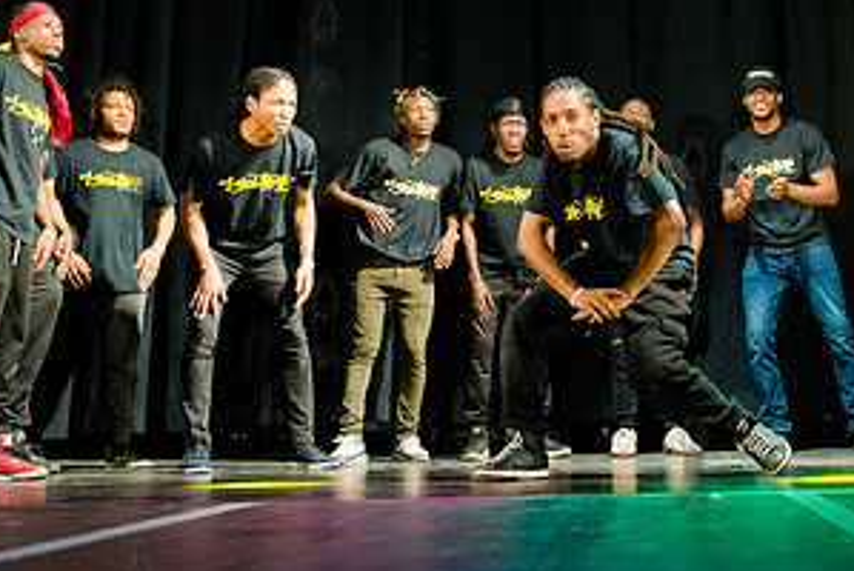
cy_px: 181
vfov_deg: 22.6
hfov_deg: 32.4
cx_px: 691
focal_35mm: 60
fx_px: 1425
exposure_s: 1/1000
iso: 4000
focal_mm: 29
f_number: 2.8
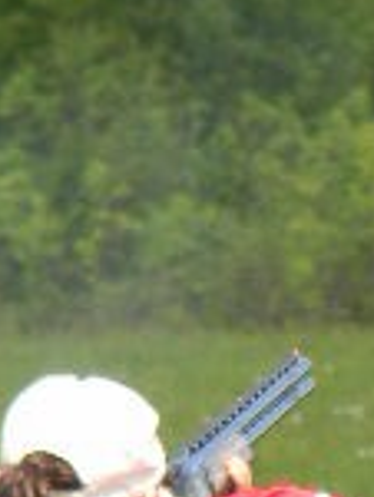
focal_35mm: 963
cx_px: 391
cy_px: 441
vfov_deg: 2.1
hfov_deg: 1.5
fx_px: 13833
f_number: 5.4
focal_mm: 41
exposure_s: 1/181
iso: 80
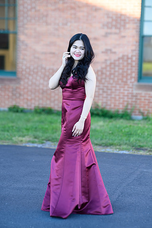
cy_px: 114
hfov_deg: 16.1
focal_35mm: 85
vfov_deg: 23.9
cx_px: 76
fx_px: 538
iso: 400
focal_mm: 85
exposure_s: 1/1250
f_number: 1.8
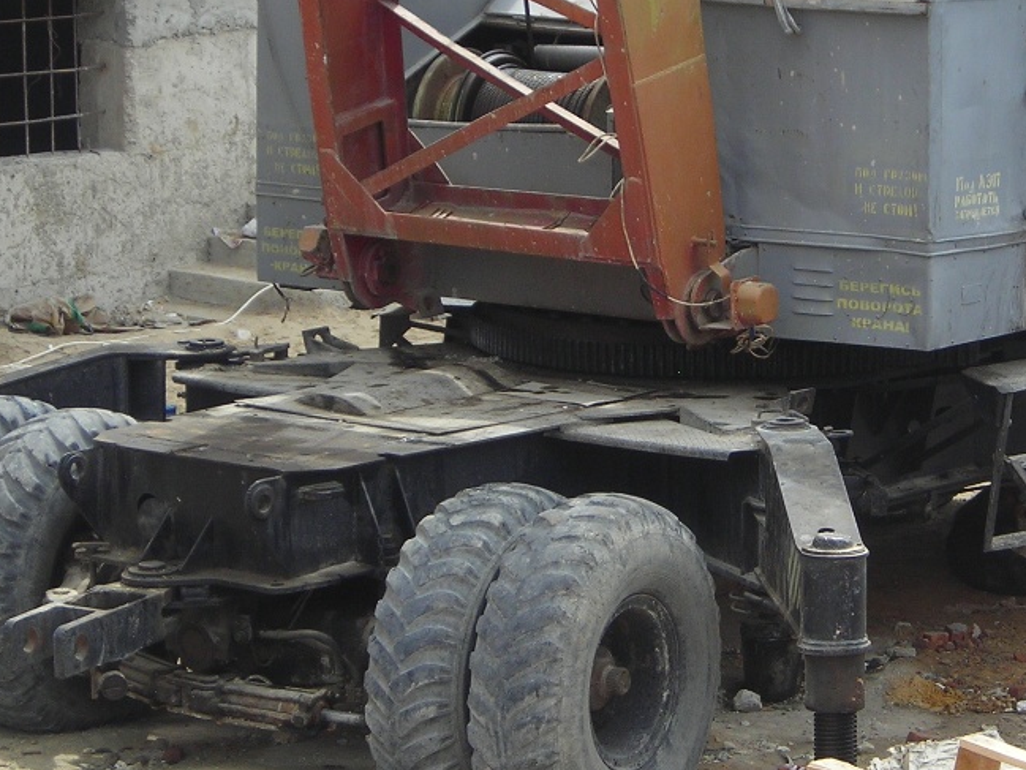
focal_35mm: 157
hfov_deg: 12.5
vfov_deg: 9.4
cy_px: 191
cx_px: 764
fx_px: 4654
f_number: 4.2
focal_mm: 12.7
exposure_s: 1/270
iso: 50
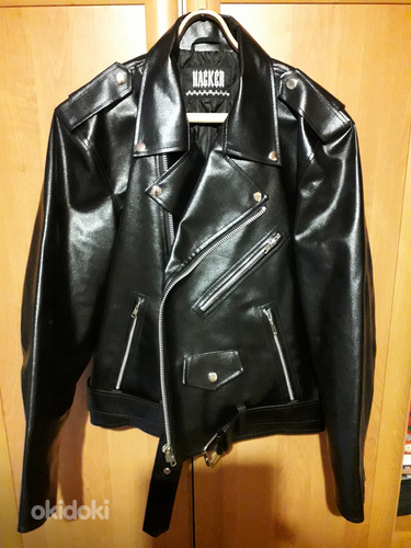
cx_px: 206
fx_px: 427
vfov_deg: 65.3
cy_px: 274
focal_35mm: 27
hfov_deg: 51.4
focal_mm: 3.6
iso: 800
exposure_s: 1/10
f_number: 1.9
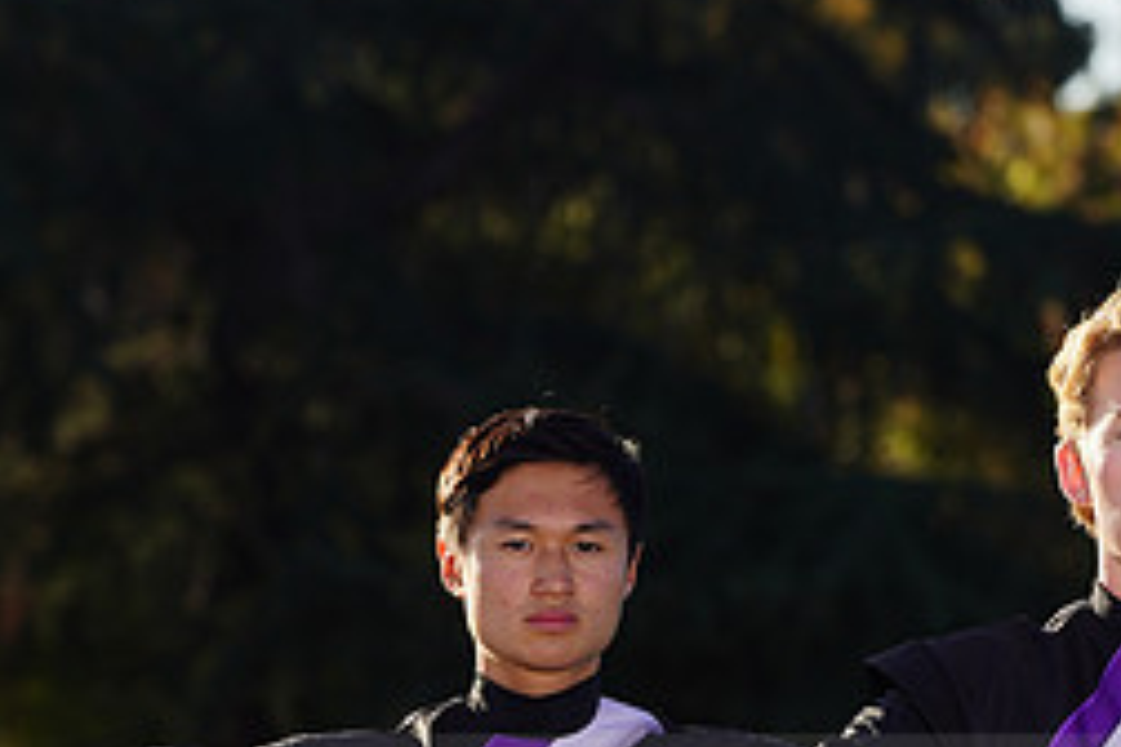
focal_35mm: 489
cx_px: 1036
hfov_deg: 4.2
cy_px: 794
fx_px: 15226
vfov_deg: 2.8
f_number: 8
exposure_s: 1/250
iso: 100
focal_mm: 212
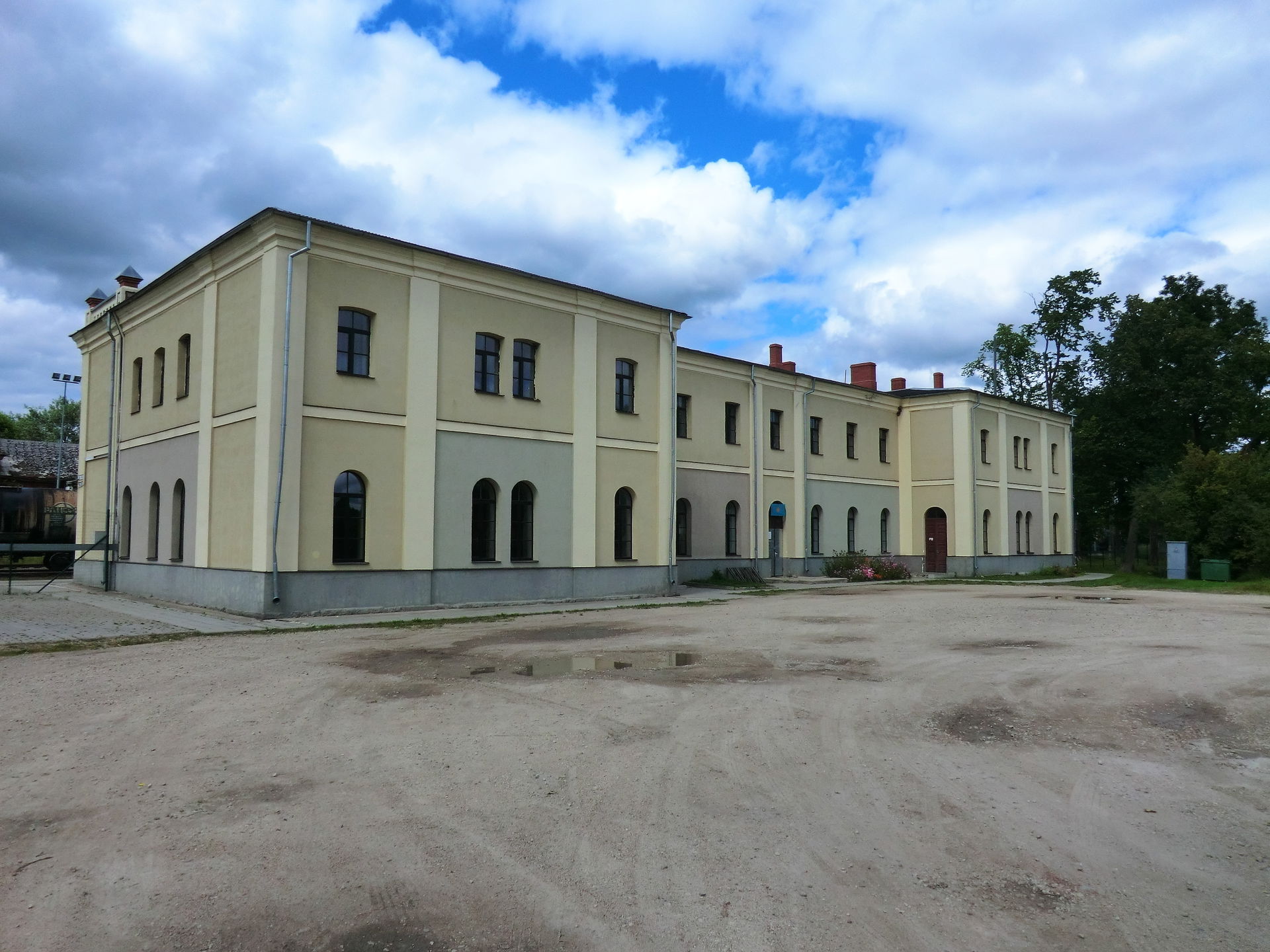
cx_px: 635
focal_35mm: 24
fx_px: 881
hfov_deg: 71.6
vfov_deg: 56.8
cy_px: 476
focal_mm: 4.3
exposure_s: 1/320
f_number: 7.5
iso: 80
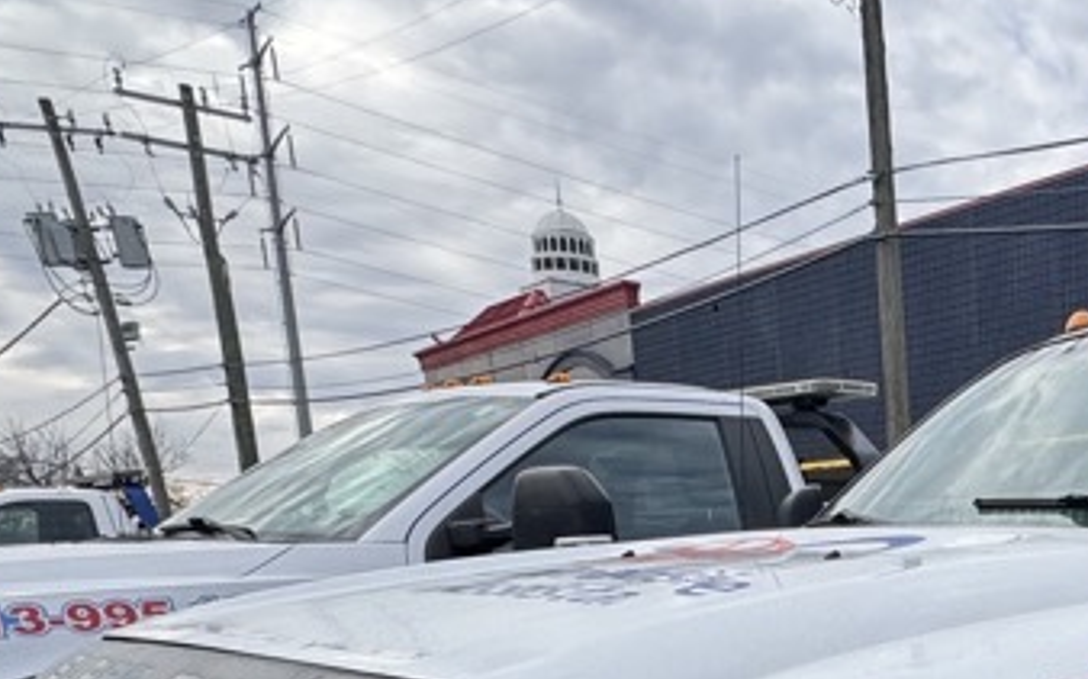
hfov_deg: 38.4
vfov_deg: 24.7
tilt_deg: -14.1
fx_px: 1334
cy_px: 891
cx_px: 1136
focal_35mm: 45
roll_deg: +0.0
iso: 50
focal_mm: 2.22
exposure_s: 1/556
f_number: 2.2
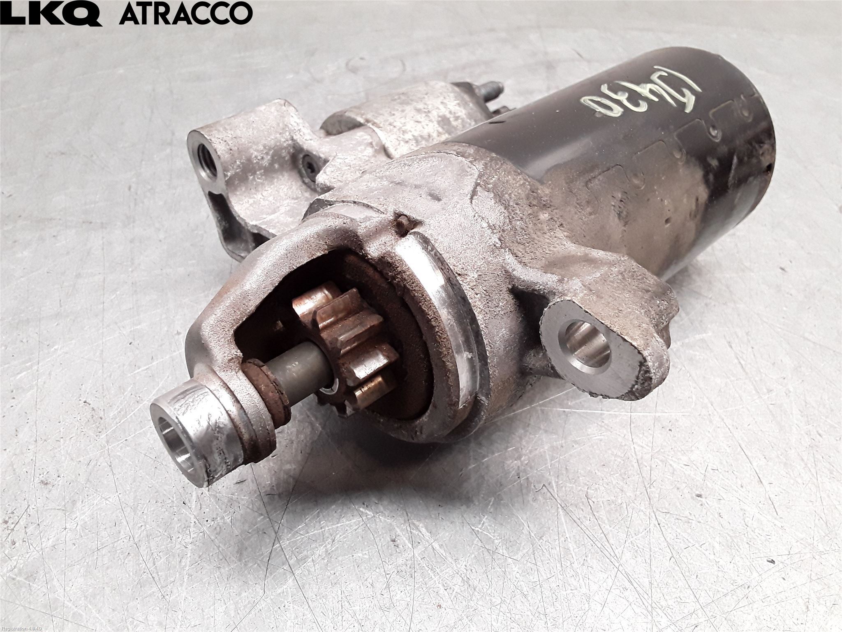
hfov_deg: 63.4
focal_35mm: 28
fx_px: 681
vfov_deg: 49.7
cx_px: 421
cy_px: 316
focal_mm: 2.91
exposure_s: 1/100
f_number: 1.9
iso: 100
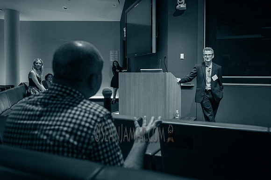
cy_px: 79
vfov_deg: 39.3
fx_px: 252
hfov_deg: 56.4
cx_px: 151
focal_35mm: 33
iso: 6400
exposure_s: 1/250
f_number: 3.5
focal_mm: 29
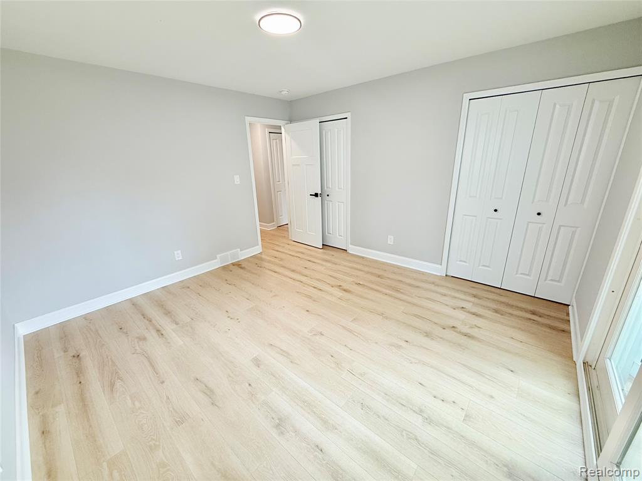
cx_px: 321
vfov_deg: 85.7
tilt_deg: -17.9
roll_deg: +1.7
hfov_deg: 102.1
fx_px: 260
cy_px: 240
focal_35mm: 14
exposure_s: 1/120
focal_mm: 2.22
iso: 125
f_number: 2.2
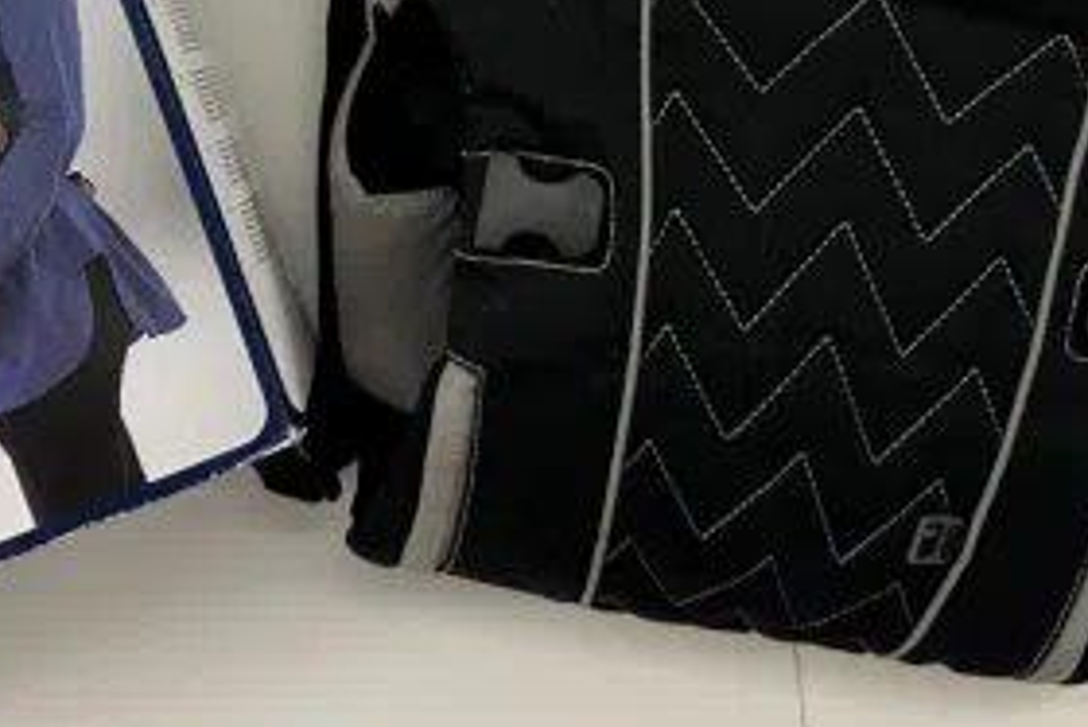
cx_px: 451
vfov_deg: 22.7
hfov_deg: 34.9
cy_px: -31
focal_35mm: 57
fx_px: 1723
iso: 500
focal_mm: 6.86
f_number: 1.78
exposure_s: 1/50
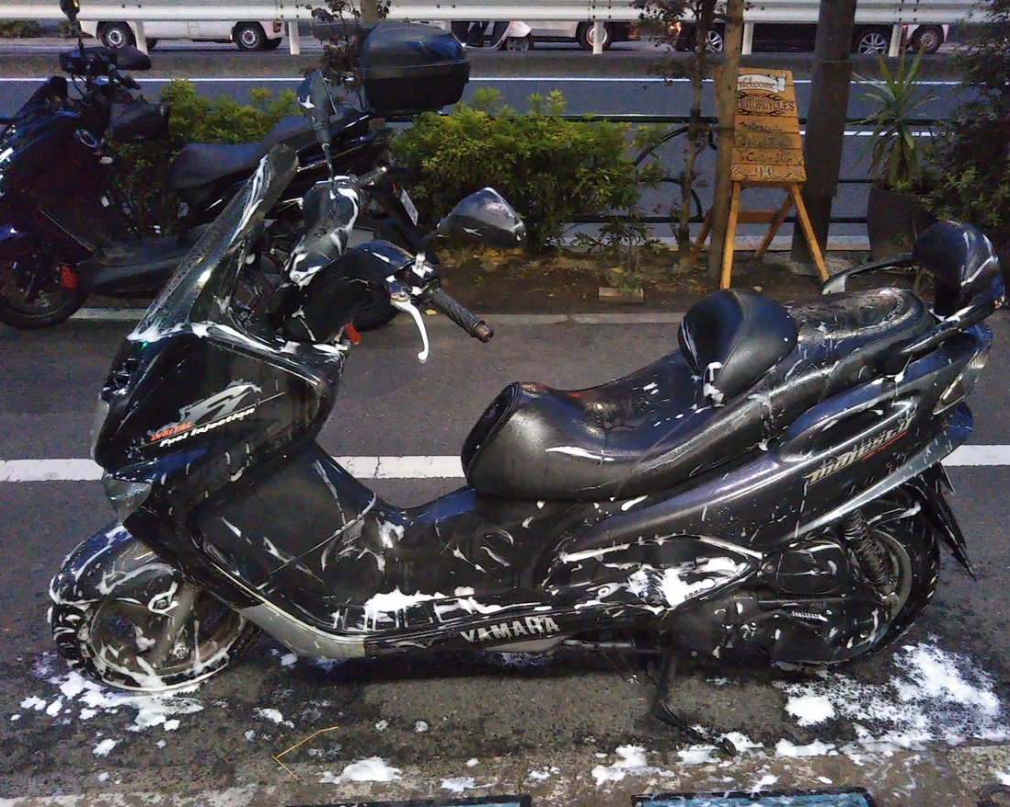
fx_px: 956
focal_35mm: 32
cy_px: 412
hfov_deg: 55.6
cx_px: 536
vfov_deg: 45.8
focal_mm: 4
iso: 836
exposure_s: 1/23
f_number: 2.2
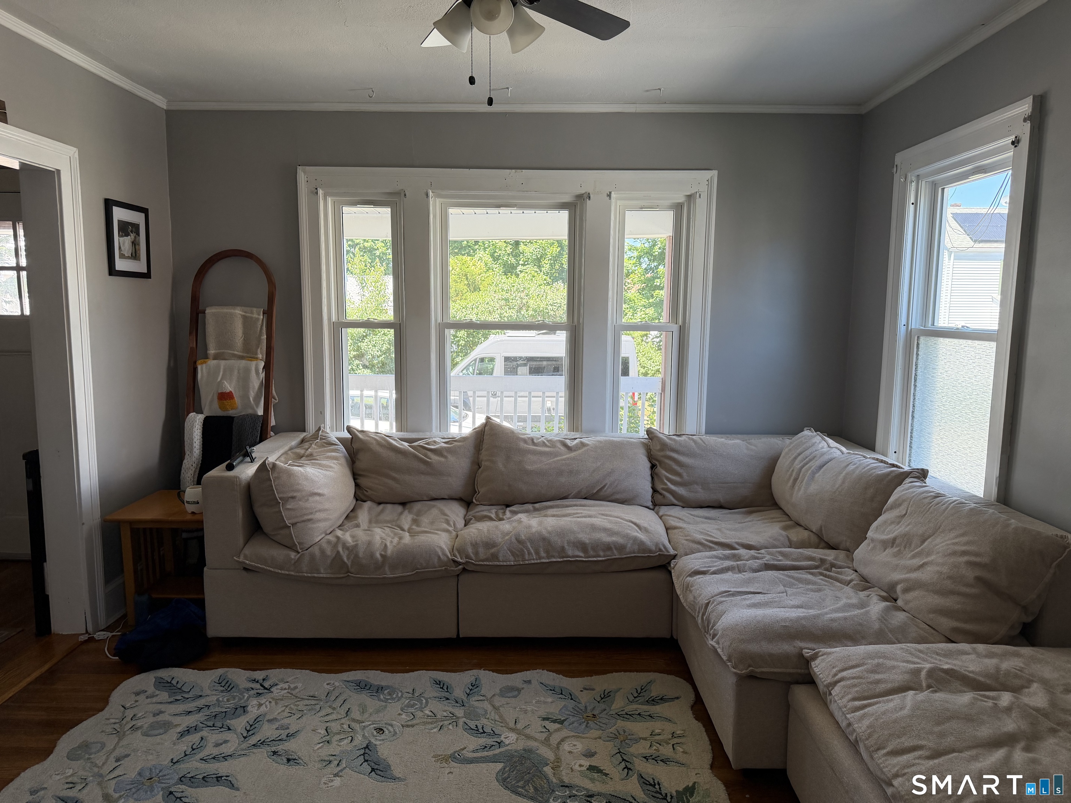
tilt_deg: -7.7
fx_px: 743
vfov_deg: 56.8
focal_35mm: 24
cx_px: 536
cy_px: 402
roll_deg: +0.1
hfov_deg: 71.6
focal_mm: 6.76
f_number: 1.78
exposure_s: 1/229
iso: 200
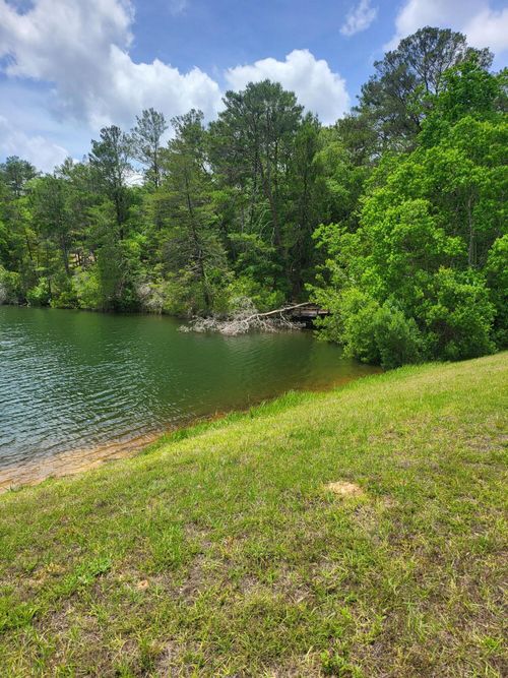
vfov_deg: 71.6
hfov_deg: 56.8
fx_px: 470
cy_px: 339
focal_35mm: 24
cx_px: 254
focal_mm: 5
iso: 40
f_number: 1.8
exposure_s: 1/2259
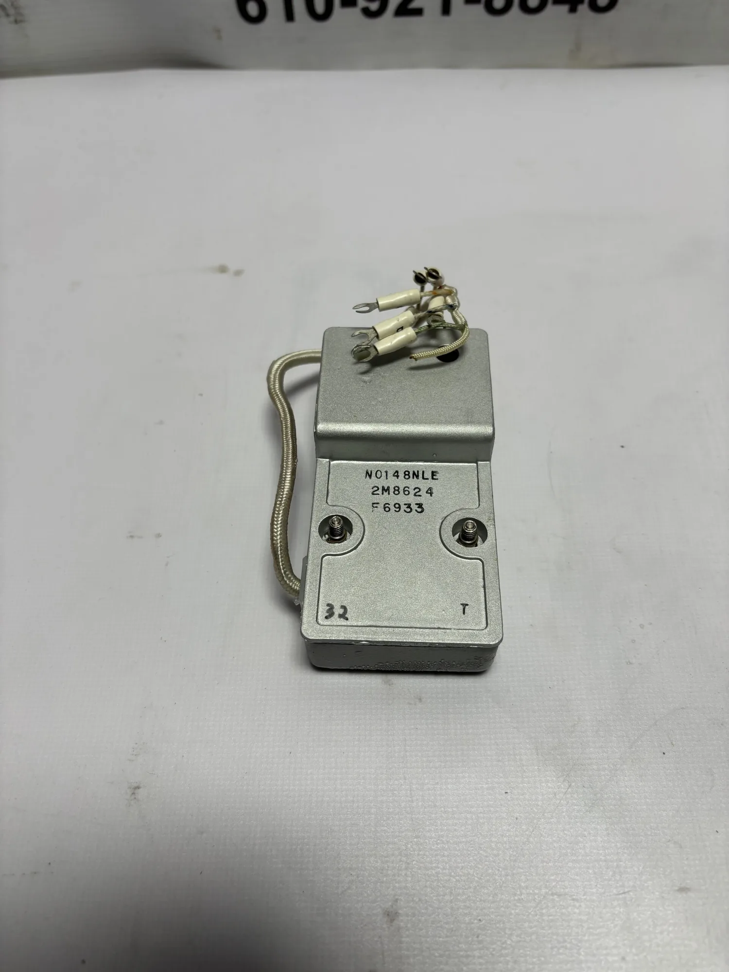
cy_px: 486
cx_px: 364
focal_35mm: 26
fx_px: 730
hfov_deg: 53.1
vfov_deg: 67.3
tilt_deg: -54.4
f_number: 1.6
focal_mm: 5.96
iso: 50
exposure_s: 1/716
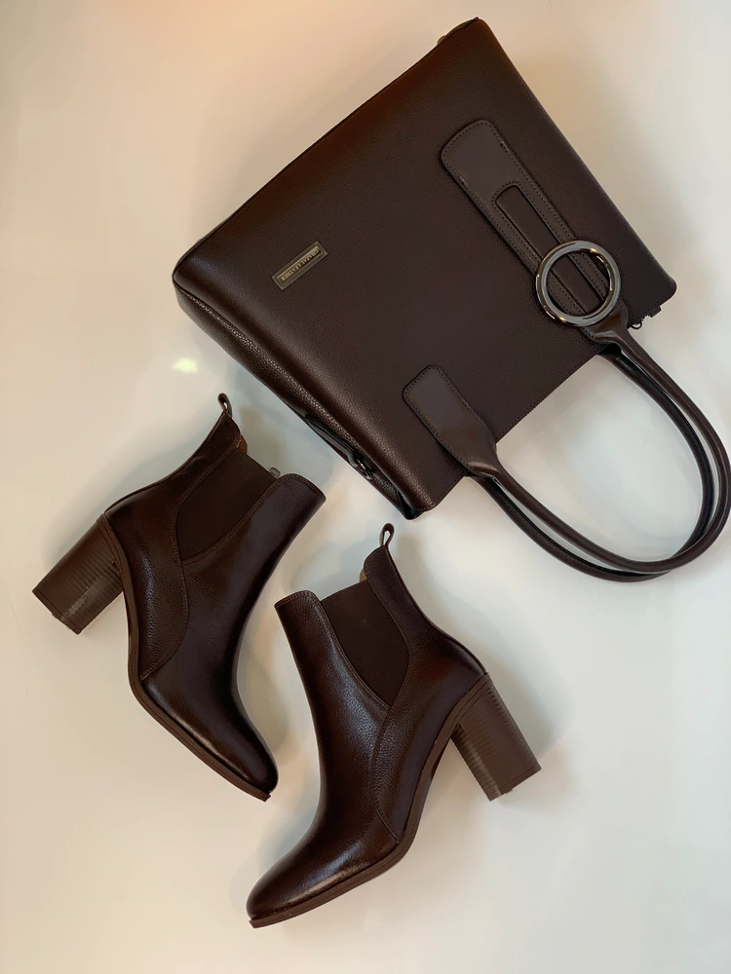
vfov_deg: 36.8
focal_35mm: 52
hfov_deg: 28.0
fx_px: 1464
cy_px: 487
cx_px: 366
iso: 64
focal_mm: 6
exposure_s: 1/100
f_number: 2.4
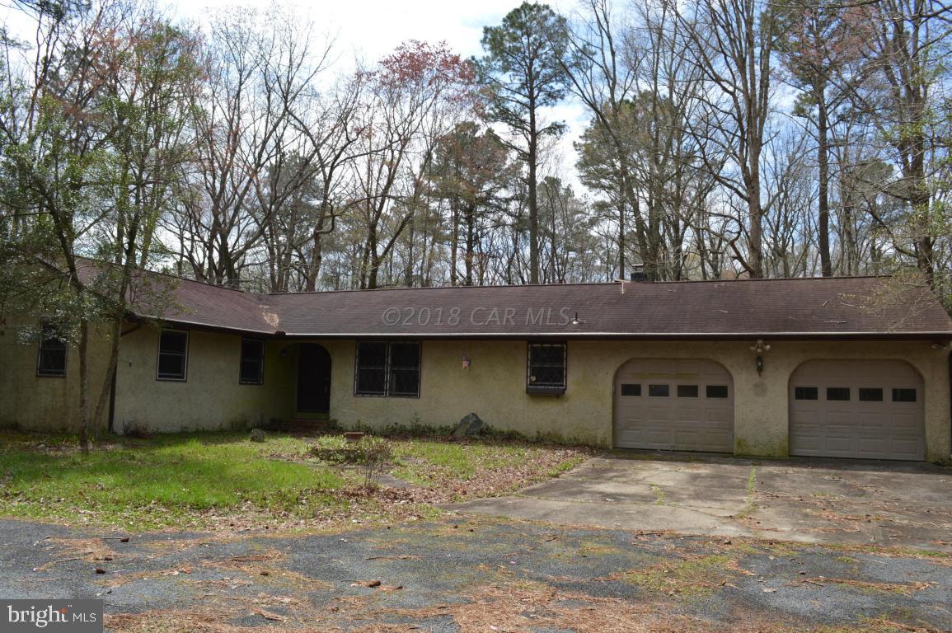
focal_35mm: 27
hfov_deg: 67.4
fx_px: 713
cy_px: 316
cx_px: 476
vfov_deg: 47.9
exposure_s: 1/200
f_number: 7.1
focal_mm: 18
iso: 100
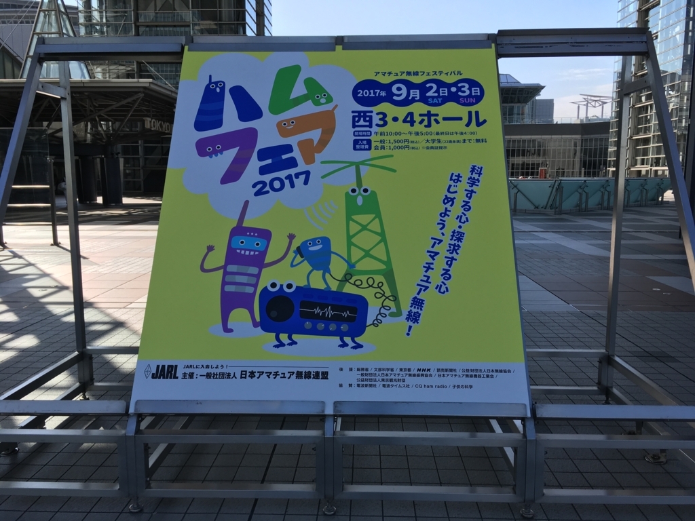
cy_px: 260
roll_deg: +0.0
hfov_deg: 61.7
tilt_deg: -7.3
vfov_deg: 48.2
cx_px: 348
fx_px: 582
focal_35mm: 29
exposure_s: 1/1054
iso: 25
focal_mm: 4.15
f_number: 2.2
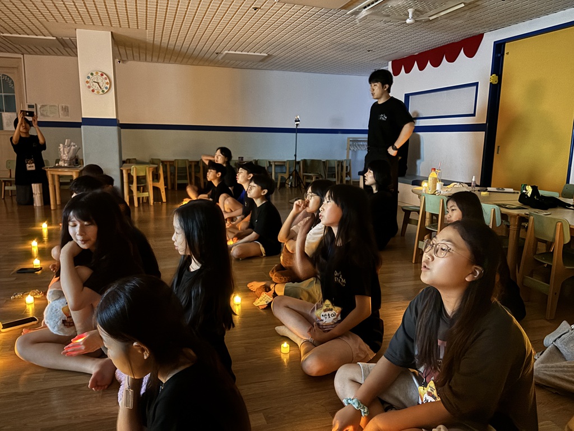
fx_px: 431
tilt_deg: -9.8
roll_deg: -1.2
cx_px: 287
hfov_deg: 67.3
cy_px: 216
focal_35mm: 26
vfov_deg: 53.1
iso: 2000
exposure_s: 1/15
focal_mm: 5.96
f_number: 1.6
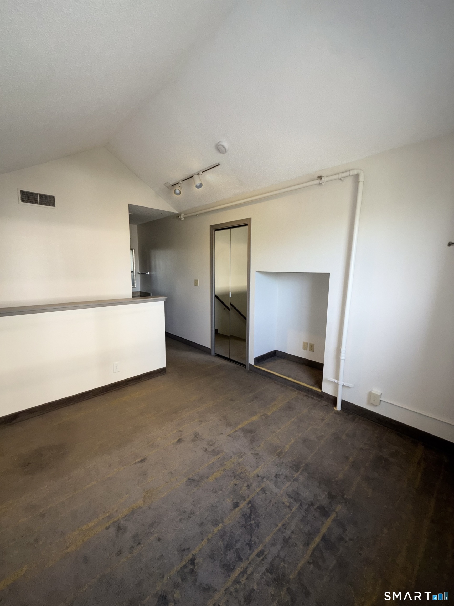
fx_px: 245
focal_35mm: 14
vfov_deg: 102.1
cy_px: 303
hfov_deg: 85.7
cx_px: 227
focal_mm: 2.22
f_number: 2.2
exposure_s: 1/121
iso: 125
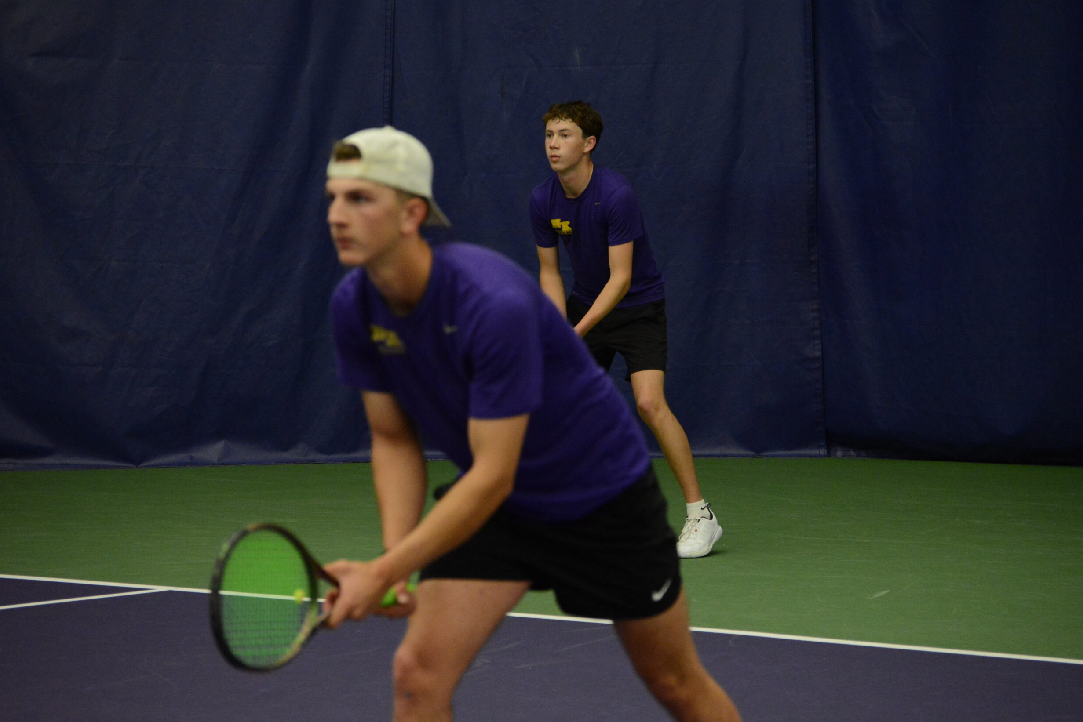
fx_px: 4784
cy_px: 365
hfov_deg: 12.9
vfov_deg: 8.6
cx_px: 551
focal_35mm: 159
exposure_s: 1/320
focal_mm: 102
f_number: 4.5
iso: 3200
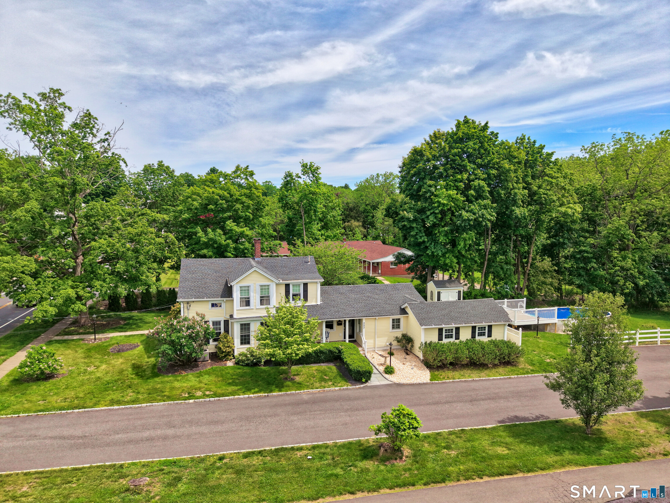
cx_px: 335
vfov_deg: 56.8
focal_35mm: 24
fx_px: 465
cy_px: 252
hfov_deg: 71.6
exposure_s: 1/6000
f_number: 1.8
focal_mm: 8.7
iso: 180
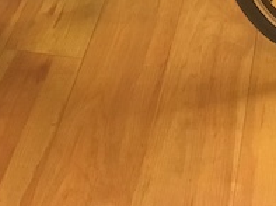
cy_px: -185
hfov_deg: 16.7
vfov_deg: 11.5
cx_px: 130
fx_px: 939
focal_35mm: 118
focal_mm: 4.15
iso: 200
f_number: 2.2
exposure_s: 1/30
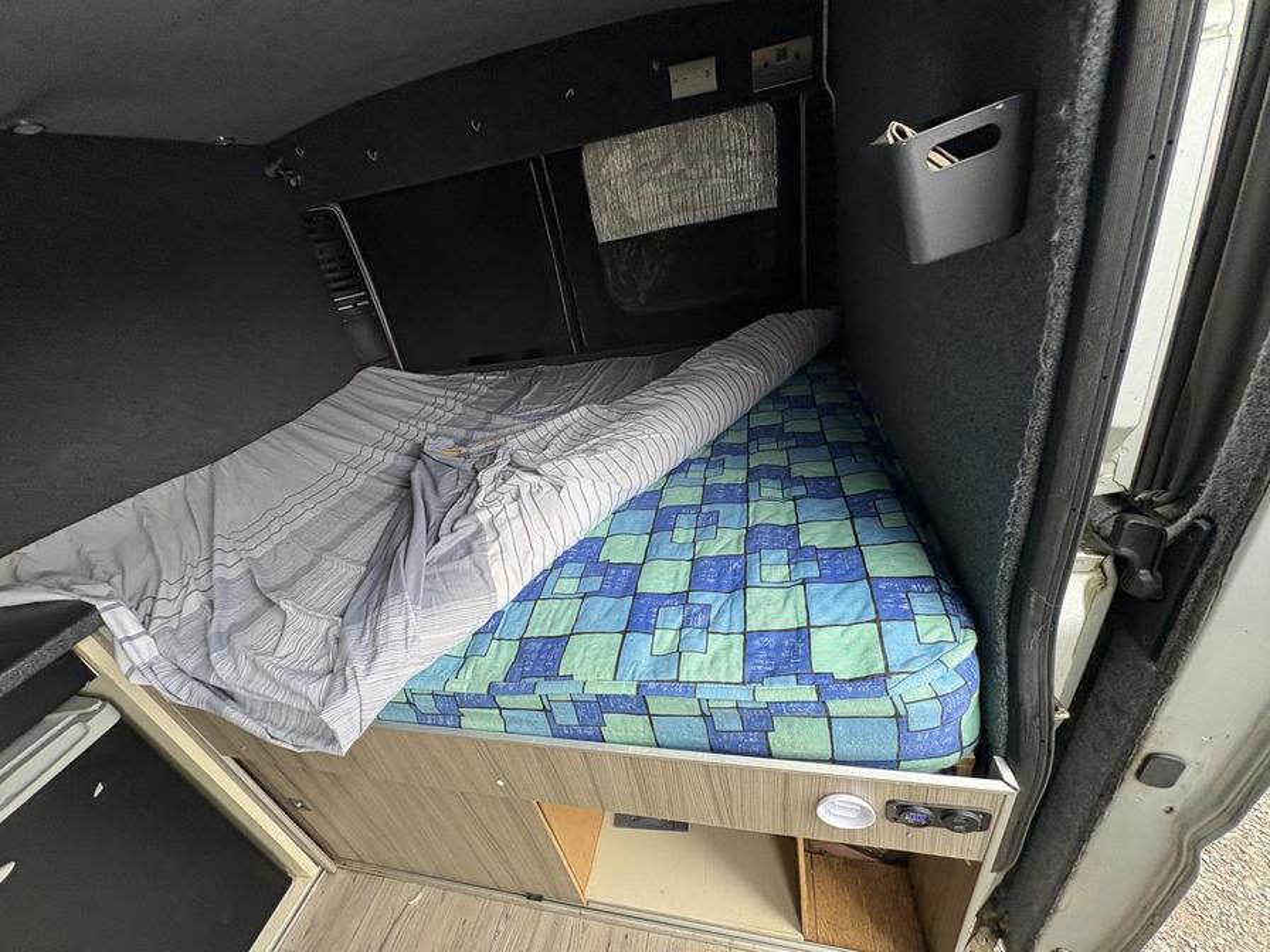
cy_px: 476
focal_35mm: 14
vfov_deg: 85.7
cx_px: 635
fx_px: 514
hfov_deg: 102.1
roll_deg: +8.2
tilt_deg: -24.4
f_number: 2.2
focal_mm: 2.22
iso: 64
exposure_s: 1/99
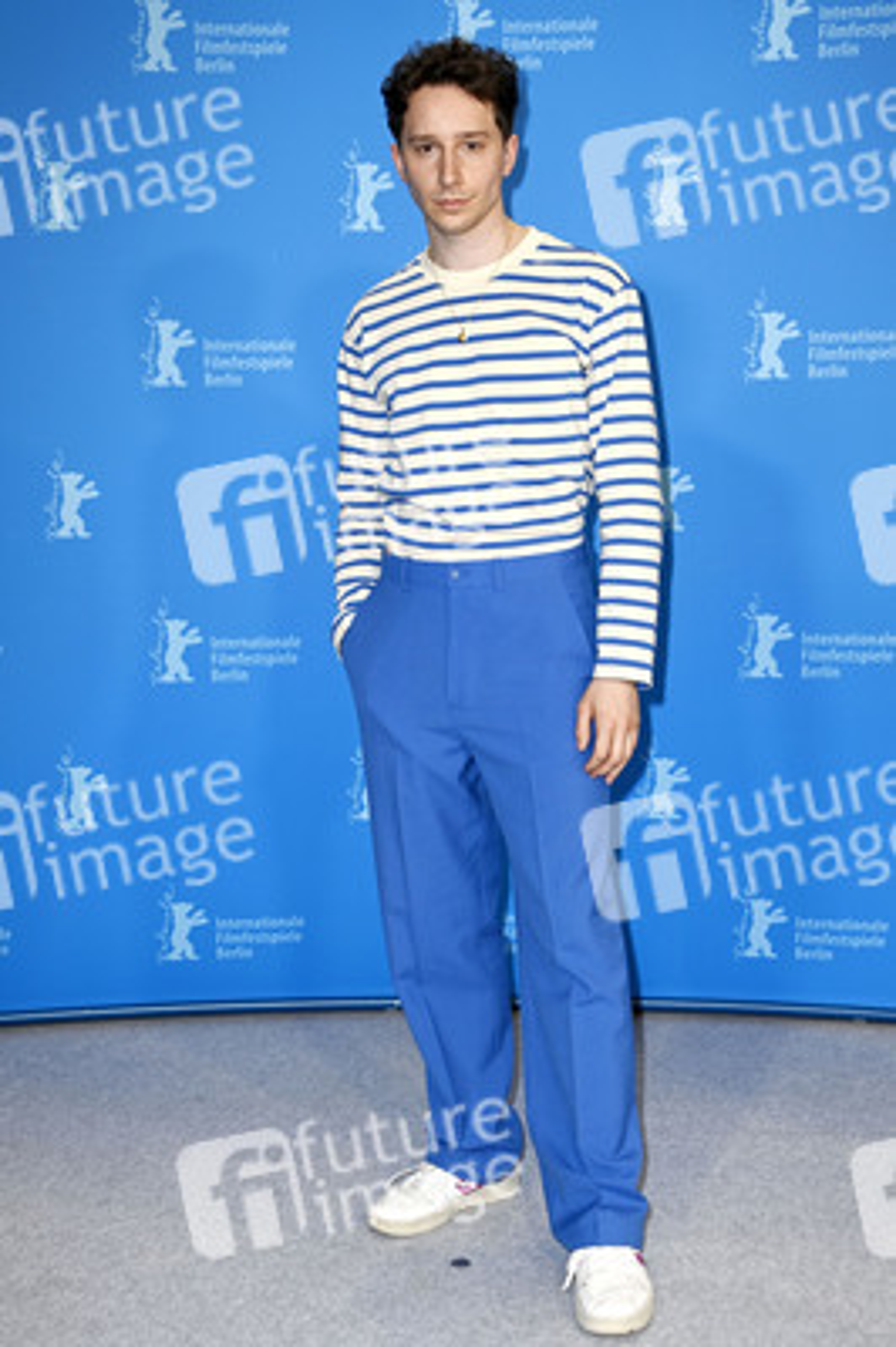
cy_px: 674
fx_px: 1795
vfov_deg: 41.1
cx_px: 448
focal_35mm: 48
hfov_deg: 28.0
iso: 800
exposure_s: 1/200
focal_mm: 48
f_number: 5.6
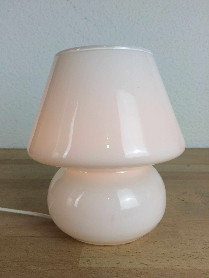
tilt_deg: -10.9
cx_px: 104
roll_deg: +1.1
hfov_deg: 48.2
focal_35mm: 29
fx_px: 233
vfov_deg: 61.7
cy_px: 139
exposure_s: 1/100
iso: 40
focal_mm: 4.15
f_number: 2.2
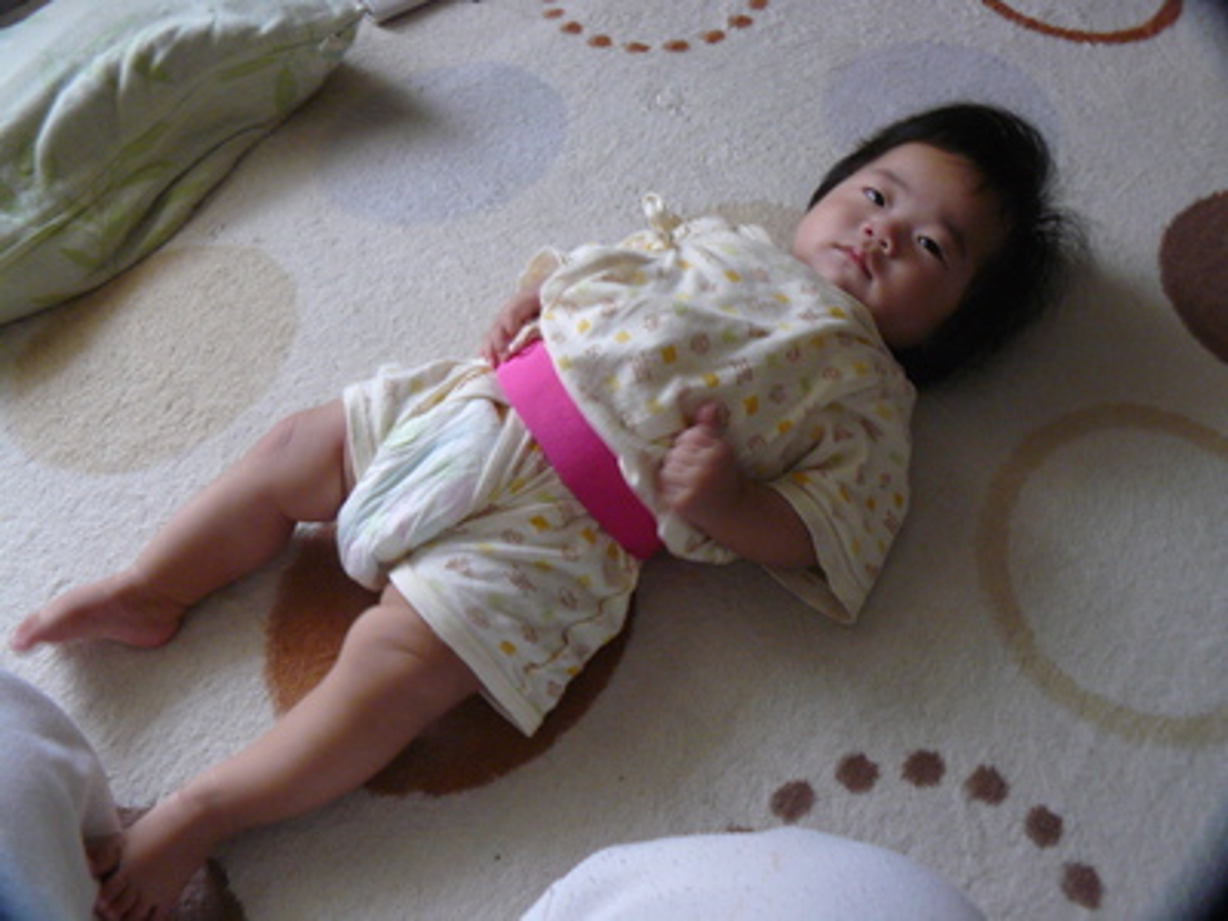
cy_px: 460
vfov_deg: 39.7
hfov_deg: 51.4
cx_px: 614
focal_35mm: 36
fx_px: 1277
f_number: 2.8
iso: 200
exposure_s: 1/3.2
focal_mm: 6
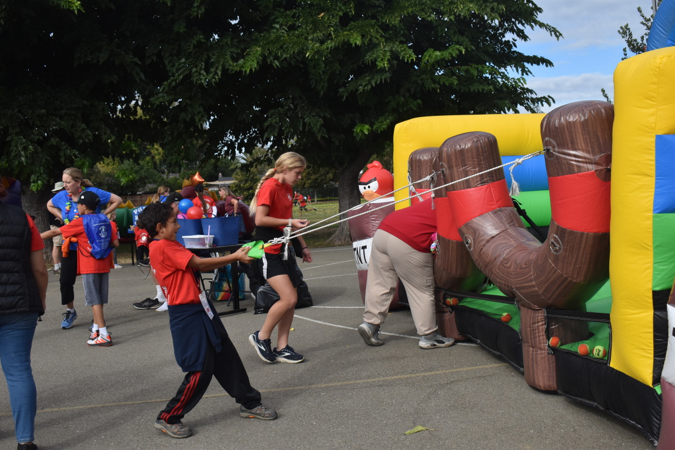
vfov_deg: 33.0
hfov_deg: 47.9
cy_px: 225
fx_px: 759
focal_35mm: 40
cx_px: 338
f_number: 7.1
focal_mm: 27
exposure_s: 1/1600
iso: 400
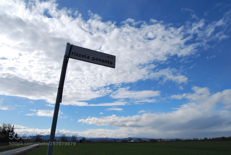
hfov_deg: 67.3
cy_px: 78
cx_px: 116
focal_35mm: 27
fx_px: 173
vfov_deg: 48.0
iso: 100
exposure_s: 1/60
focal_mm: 18
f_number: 20
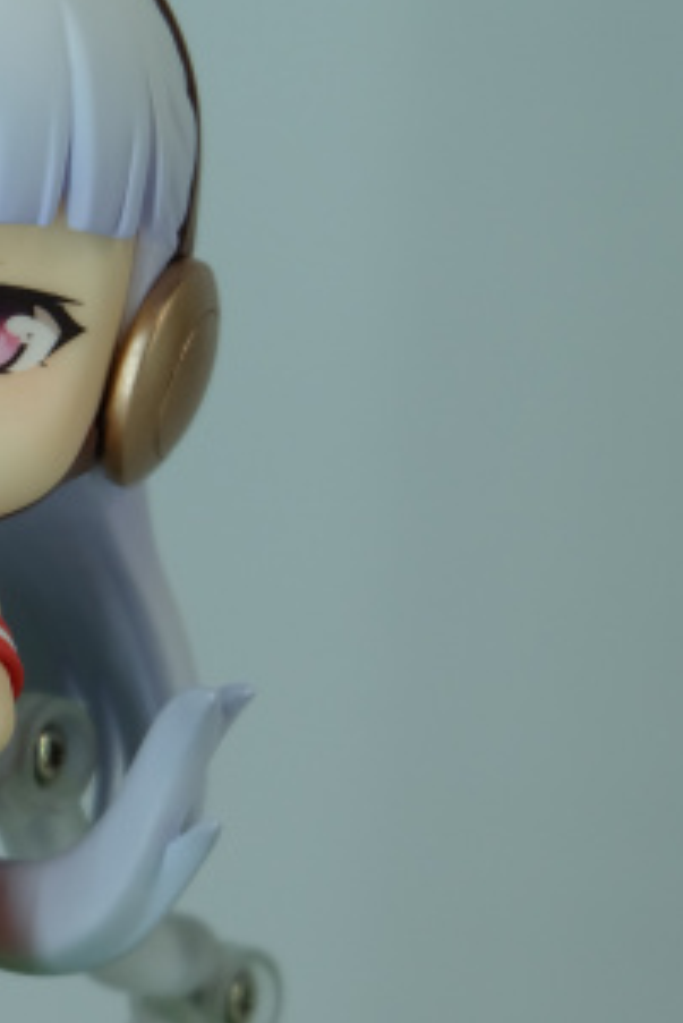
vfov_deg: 10.3
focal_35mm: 199
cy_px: 479
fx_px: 5656
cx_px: -131
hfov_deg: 6.9
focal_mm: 50
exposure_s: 1/125
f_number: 5.6
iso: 320
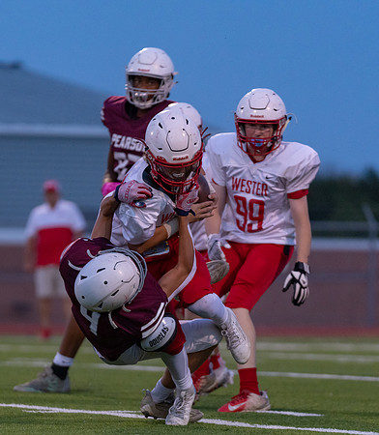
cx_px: 117
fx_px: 4902
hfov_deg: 4.4
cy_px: 294
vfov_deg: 5.1
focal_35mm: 368
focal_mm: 200
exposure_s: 1/1250
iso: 2500
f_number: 2.8
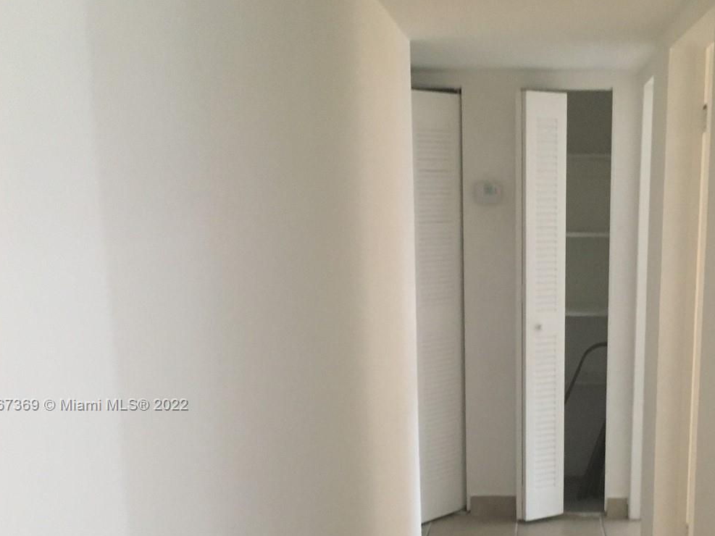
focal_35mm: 47
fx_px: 971
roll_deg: +0.4
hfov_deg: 39.4
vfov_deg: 30.3
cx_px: 535
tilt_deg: -8.9
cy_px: 406
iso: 200
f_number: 2.2
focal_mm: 4.15
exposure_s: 1/15
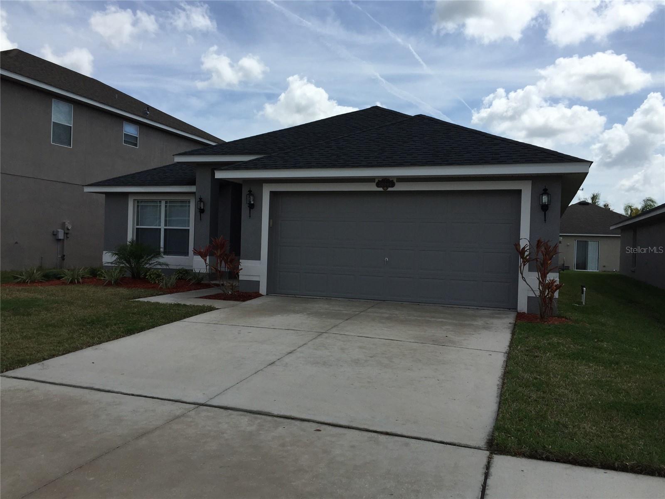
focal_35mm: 29
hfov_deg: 61.7
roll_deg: -2.6
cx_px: 332
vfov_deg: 48.2
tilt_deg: -0.8
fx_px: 557
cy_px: 250
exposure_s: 1/3300
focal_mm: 4.15
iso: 32
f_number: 2.2
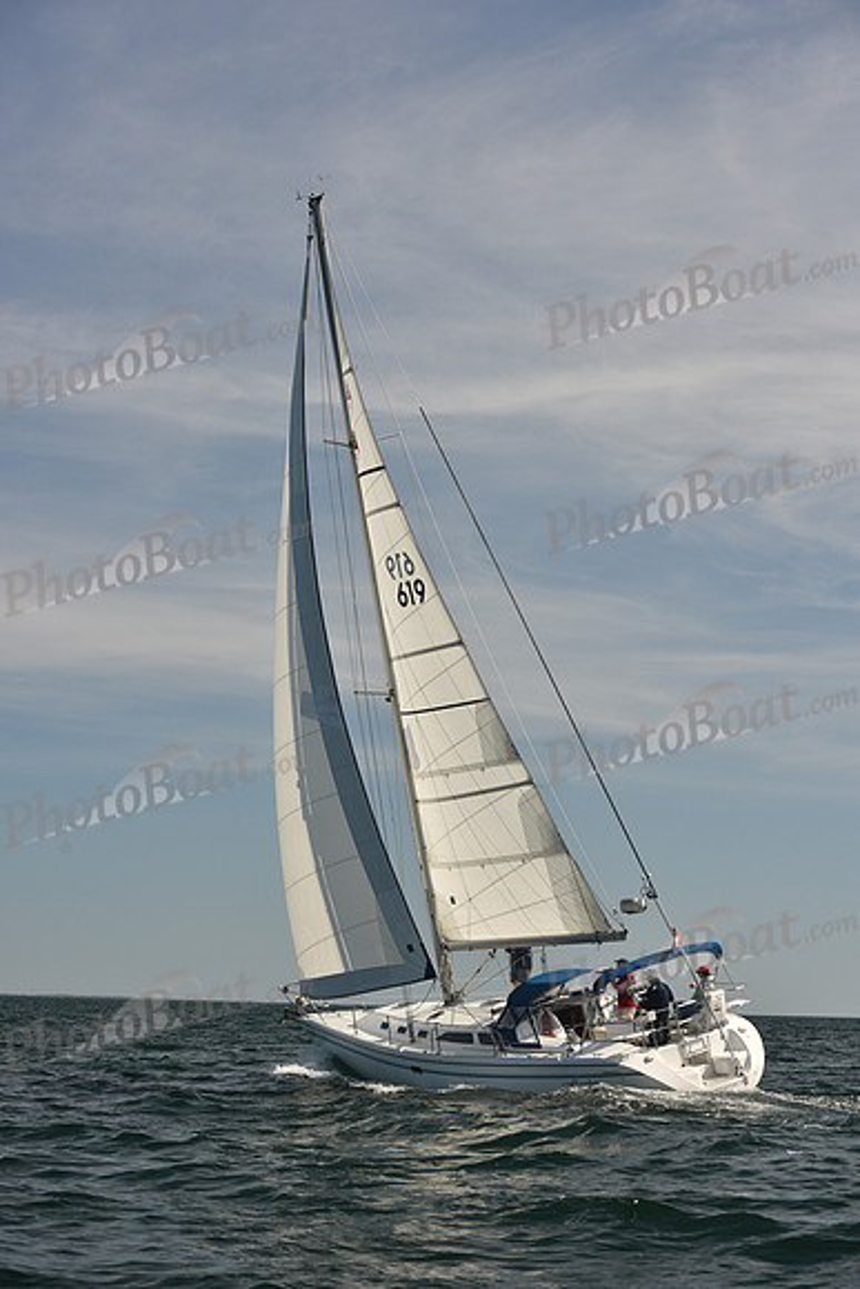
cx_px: 430
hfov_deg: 19.5
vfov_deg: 28.8
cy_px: 644
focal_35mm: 70
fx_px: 2507
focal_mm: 70
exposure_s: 1/640
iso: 250
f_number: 7.1
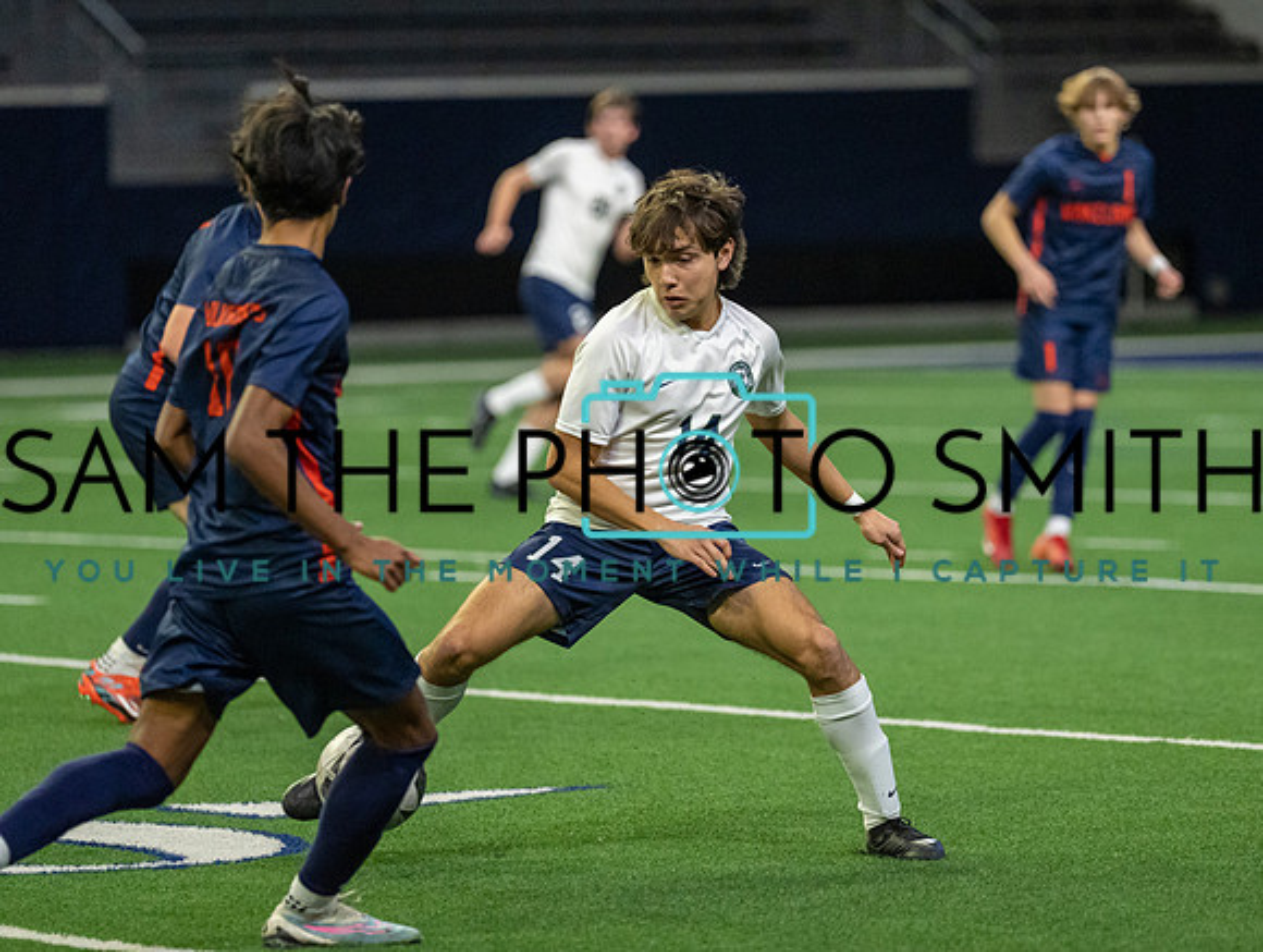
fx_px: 9101
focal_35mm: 249
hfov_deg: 7.9
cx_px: 751
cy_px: 451
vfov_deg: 6.0
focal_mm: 180
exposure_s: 1/1250
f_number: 2.8
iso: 5000
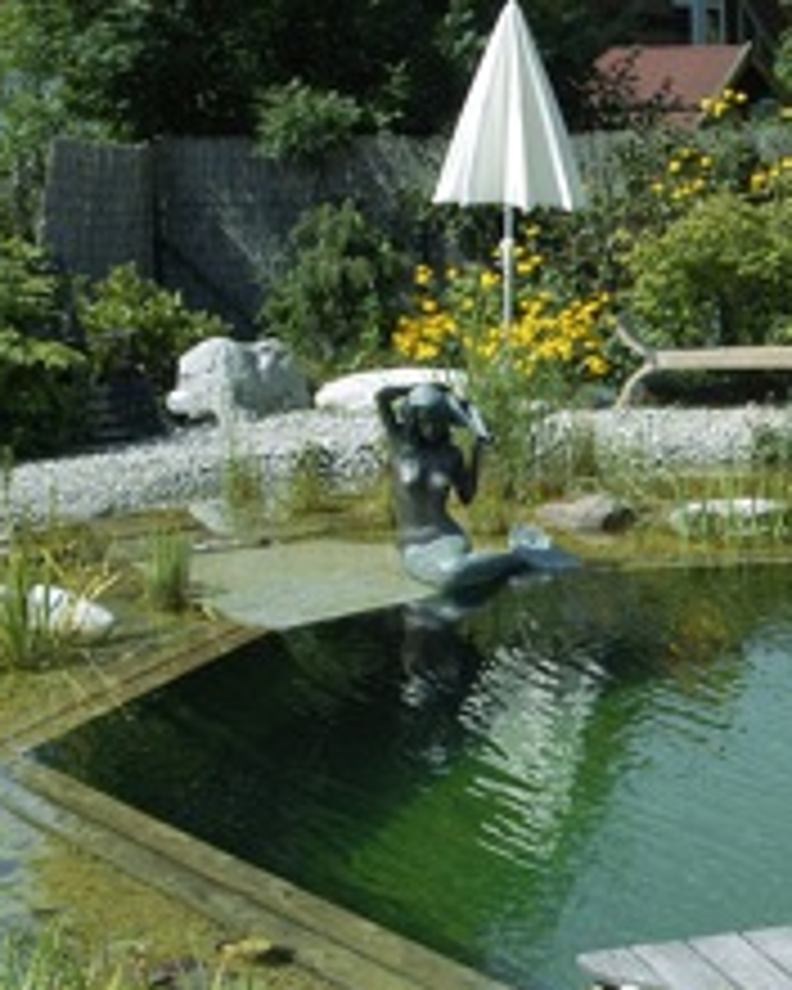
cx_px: 1210
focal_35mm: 92
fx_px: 2696
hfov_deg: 15.4
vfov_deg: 20.8
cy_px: 587
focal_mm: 24
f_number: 10
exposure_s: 1/200
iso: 200
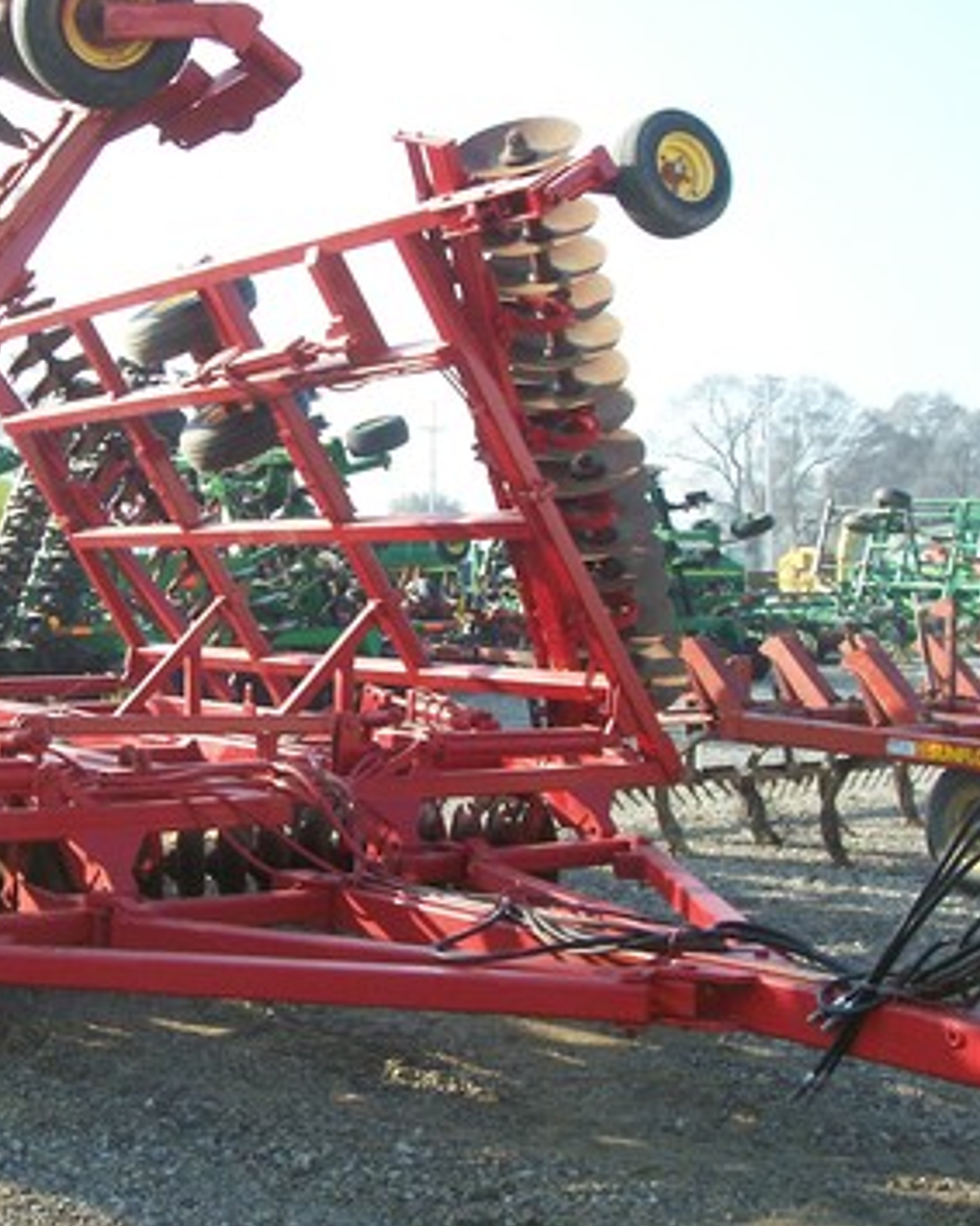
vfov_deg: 36.7
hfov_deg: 29.3
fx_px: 1850
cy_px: 582
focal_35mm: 51
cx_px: 277
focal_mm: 5.6
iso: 80
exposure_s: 1/584
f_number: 2.7
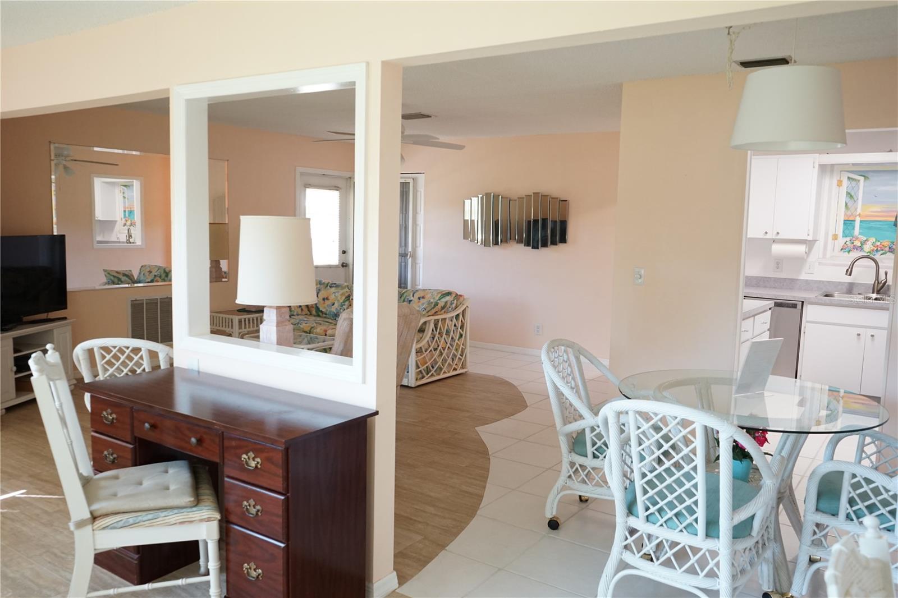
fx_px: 698
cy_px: 299
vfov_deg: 46.4
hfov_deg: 65.5
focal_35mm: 28
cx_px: 449
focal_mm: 28
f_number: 6.3
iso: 2000
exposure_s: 1/60
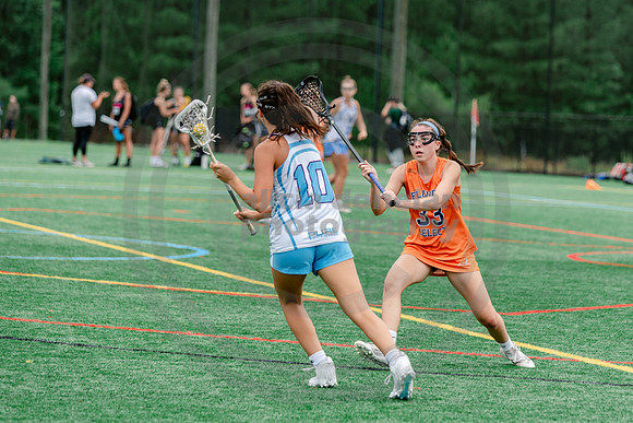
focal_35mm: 188
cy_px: 156
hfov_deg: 10.9
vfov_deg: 7.3
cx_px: 397
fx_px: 3307
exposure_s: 1/640
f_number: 3.2
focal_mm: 135
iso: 250
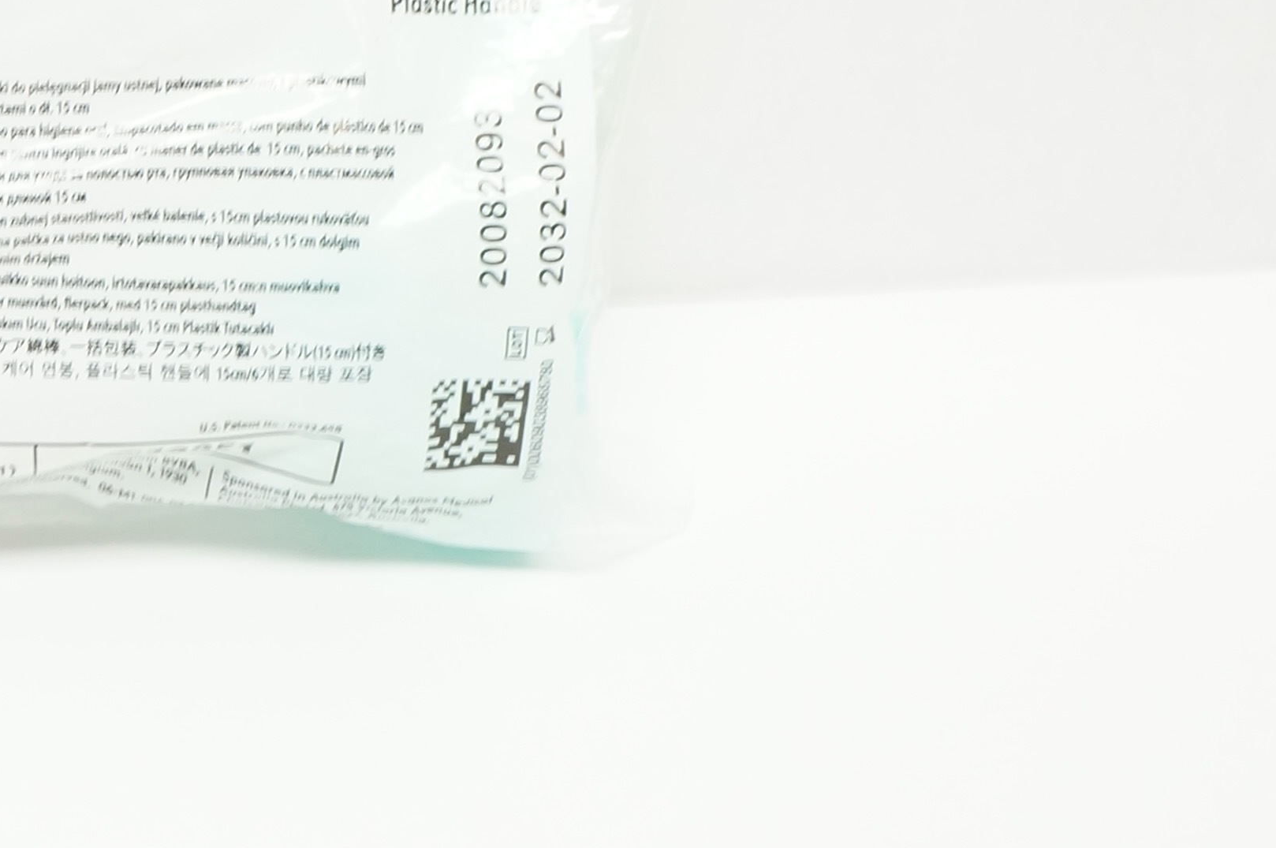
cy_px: 61
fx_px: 3063
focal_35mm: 87
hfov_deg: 22.4
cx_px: -61
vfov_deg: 15.5
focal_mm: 19
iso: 800
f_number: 6.3
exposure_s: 1/80
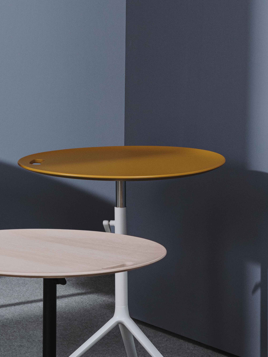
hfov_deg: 5.7
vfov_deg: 7.6
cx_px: -77
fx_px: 2674
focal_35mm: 259
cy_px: 80
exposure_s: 1/125
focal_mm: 120
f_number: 16
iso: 400
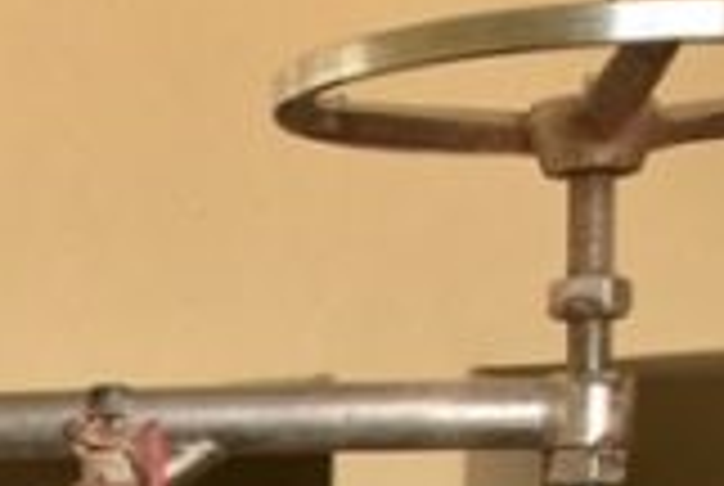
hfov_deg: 14.6
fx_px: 2599
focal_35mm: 129
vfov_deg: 9.6
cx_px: -405
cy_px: 1130
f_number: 5.6
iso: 250
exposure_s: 1/60
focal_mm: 18
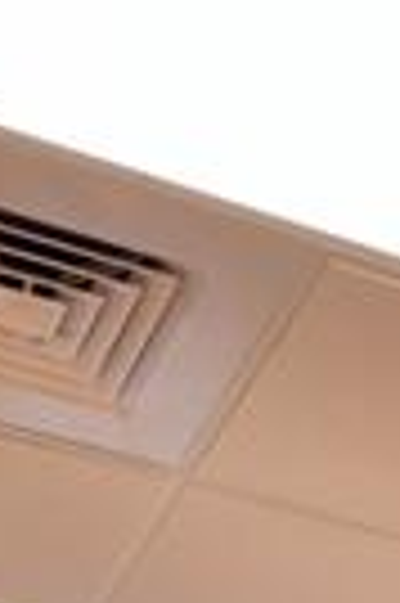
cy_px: 1516
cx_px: 616
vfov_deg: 12.8
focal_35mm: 115
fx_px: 1921
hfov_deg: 11.4
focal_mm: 10
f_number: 4.5
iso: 500
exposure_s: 1/15
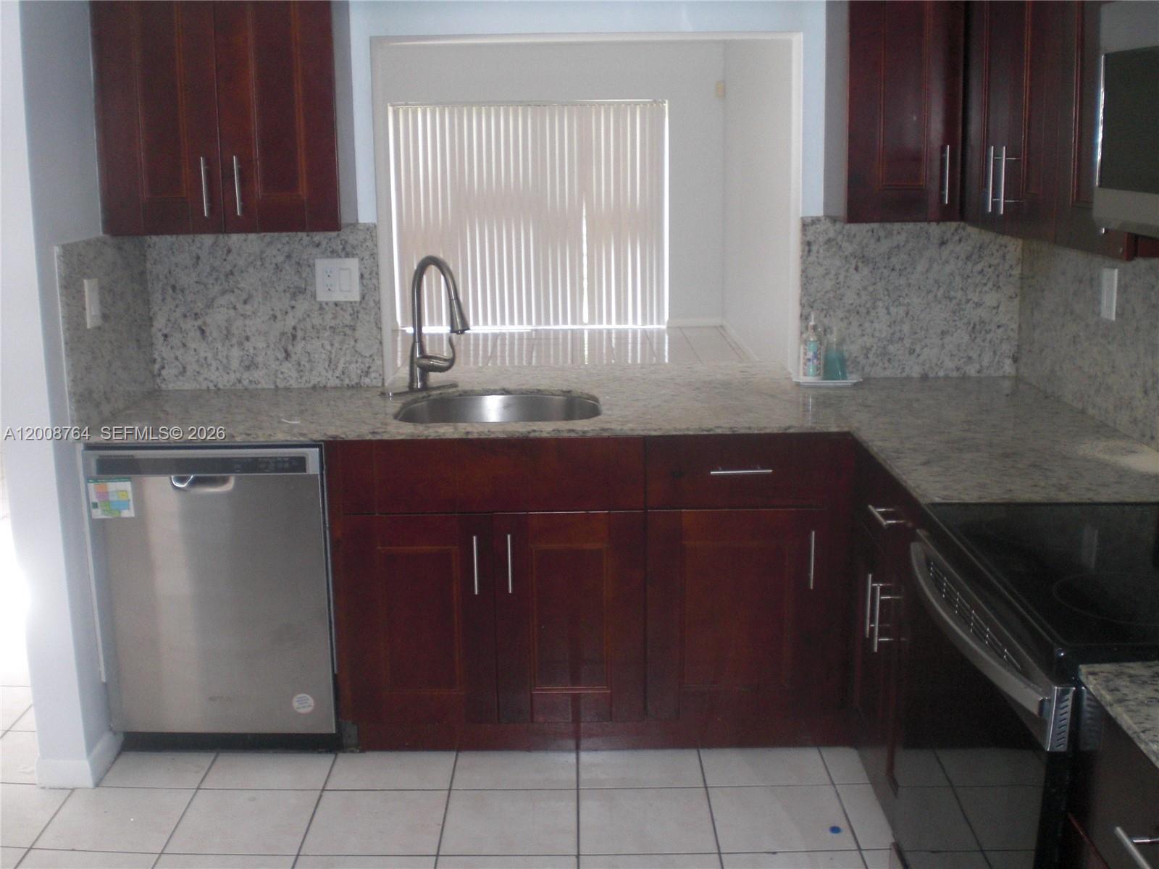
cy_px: 434
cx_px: 580
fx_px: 1272
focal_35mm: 38
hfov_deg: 49.0
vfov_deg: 37.7
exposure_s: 1/60
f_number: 3.1
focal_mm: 6.3
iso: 200
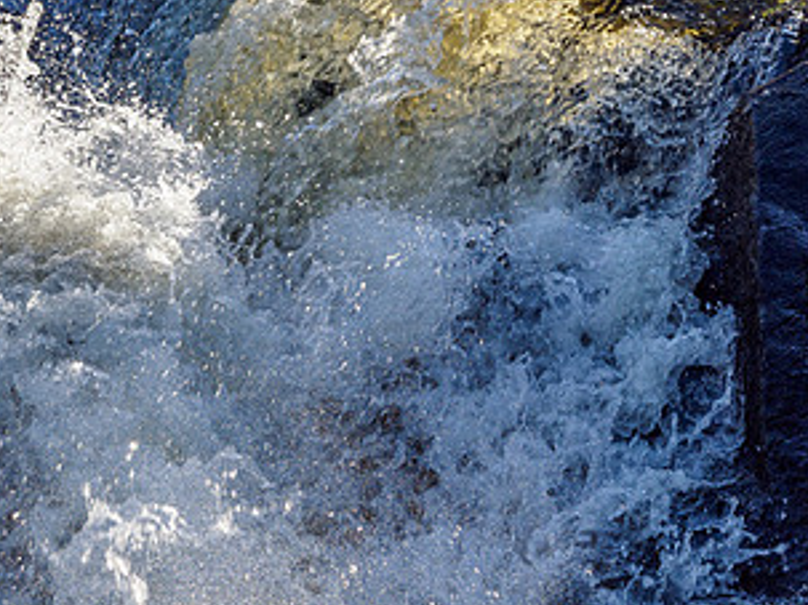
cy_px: 300
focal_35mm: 421
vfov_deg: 3.5
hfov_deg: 4.7
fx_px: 9823
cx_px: 221
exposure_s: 1/320
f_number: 7.1
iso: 200
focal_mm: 110
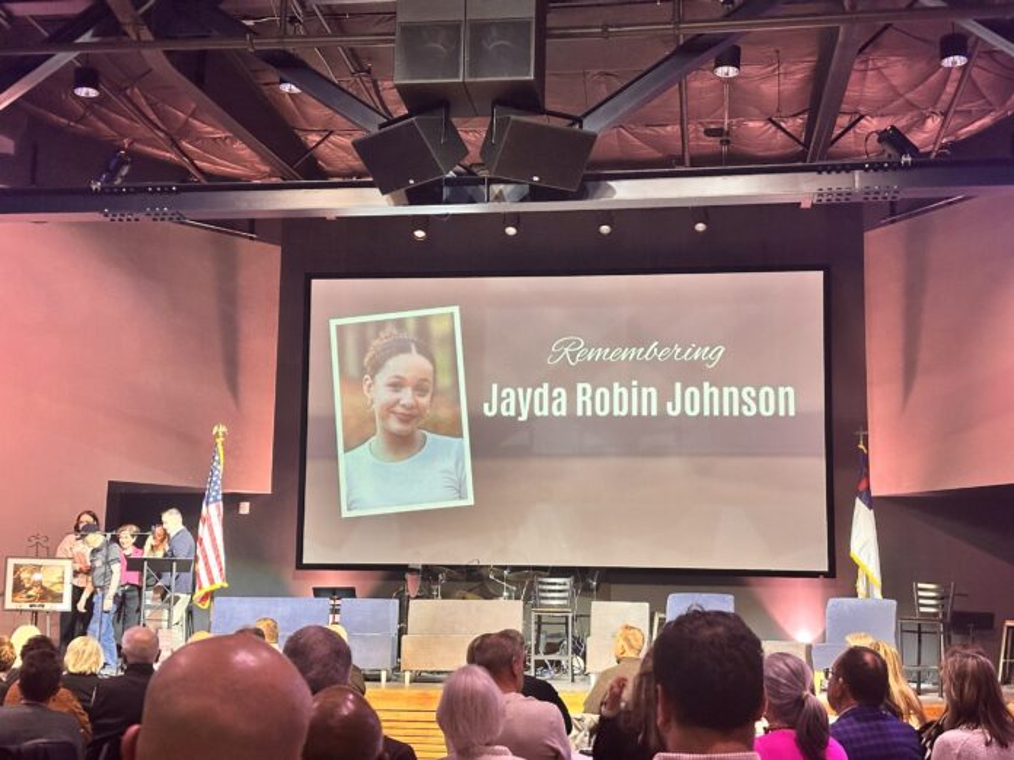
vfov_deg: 30.3
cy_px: 380
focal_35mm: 48
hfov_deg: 39.7
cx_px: 507
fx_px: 1406
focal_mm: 6.86
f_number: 1.78
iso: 500
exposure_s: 1/36
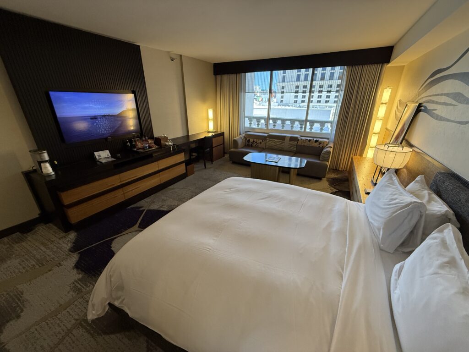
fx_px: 190
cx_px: 234
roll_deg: -0.5
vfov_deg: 85.7
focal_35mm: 14
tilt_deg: -22.1
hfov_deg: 102.1
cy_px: 176
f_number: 2.2
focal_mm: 2.22
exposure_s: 1/120
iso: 320
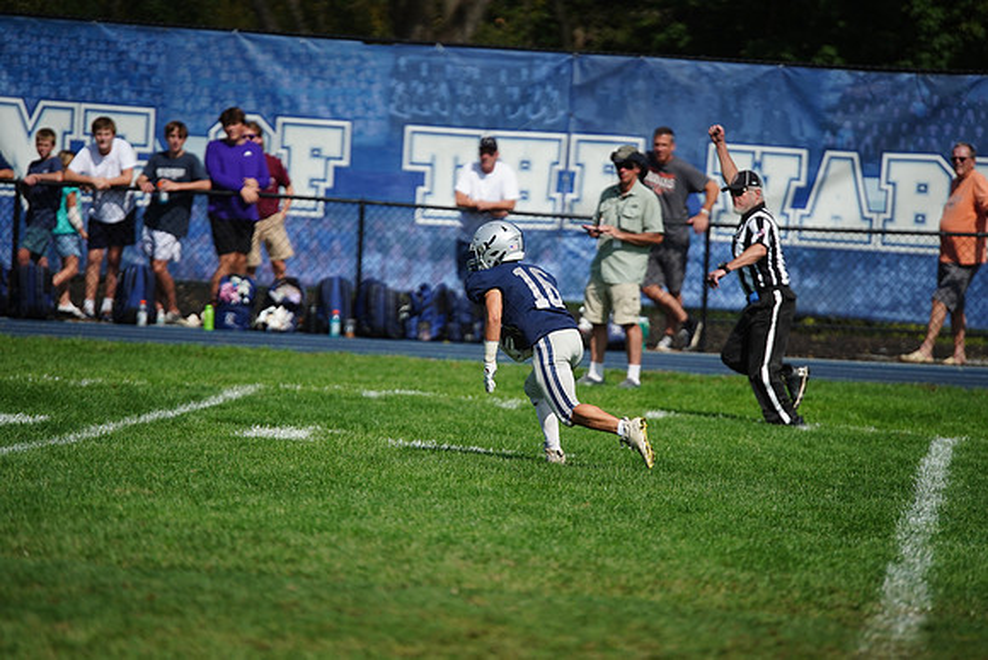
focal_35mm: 300
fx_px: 8235
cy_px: 330
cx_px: 494
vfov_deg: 4.6
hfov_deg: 6.9
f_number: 2.8
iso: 400
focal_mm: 300
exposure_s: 1/6400
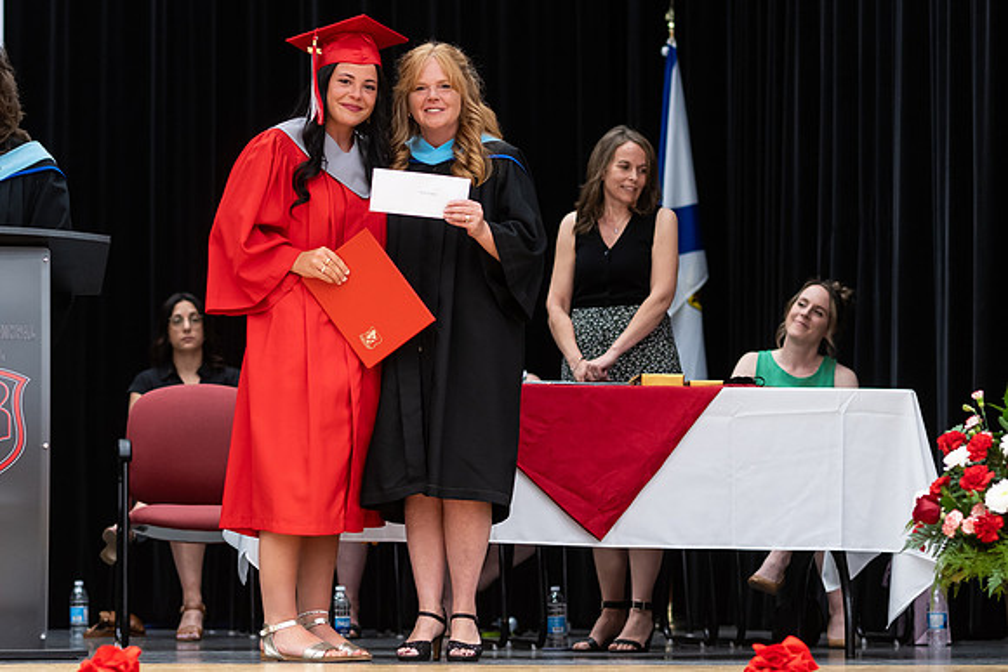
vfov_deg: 11.5
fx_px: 3338
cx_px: 411
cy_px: 380
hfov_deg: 17.2
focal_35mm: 119
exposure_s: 1/200
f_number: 2.8
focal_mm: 85
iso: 1000
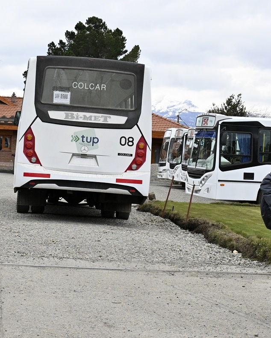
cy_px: 170
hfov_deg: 18.9
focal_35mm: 81
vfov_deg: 23.6
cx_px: 113
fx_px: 812
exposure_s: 1/2000
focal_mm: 38
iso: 1600
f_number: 8
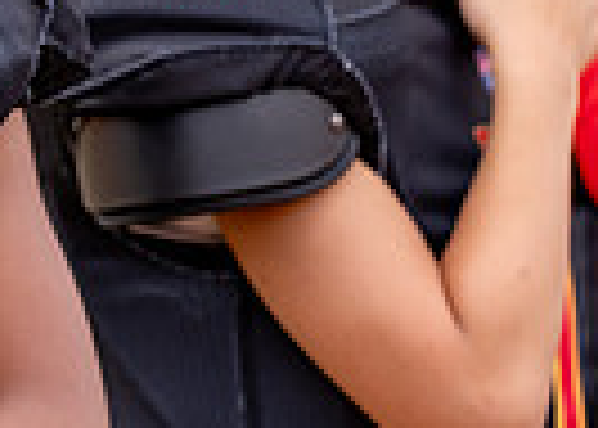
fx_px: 13451
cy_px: 77
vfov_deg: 1.8
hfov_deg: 2.5
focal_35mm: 792
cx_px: -175
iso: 100
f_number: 2.8
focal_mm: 170
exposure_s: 1/1000
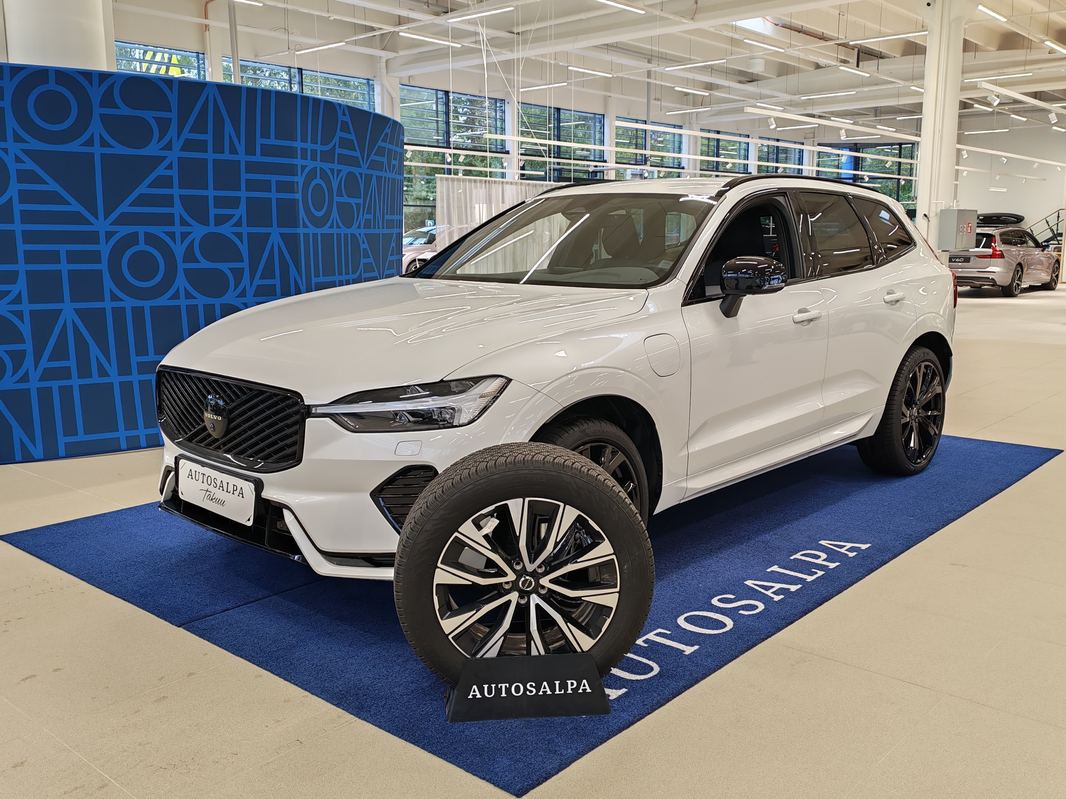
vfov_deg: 42.9
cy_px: 400
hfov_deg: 55.4
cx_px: 533
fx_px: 1016
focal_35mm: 33
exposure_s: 1/100
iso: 320
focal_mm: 6.12
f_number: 1.9
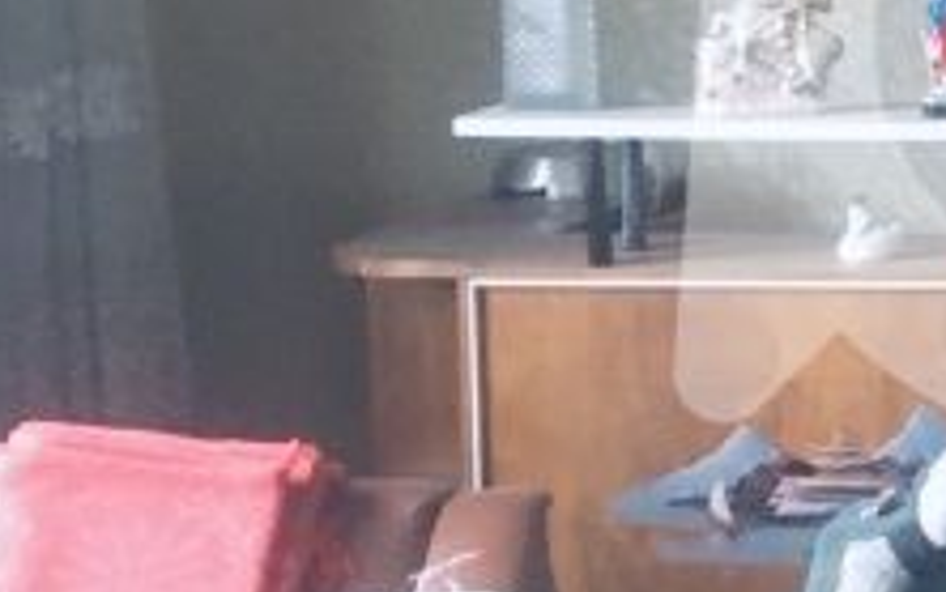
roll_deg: +2.1
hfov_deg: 10.7
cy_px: 132
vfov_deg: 7.4
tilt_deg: -4.5
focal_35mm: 177
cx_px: 1952
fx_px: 4566
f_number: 2.2
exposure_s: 1/30
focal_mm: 4.15
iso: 100
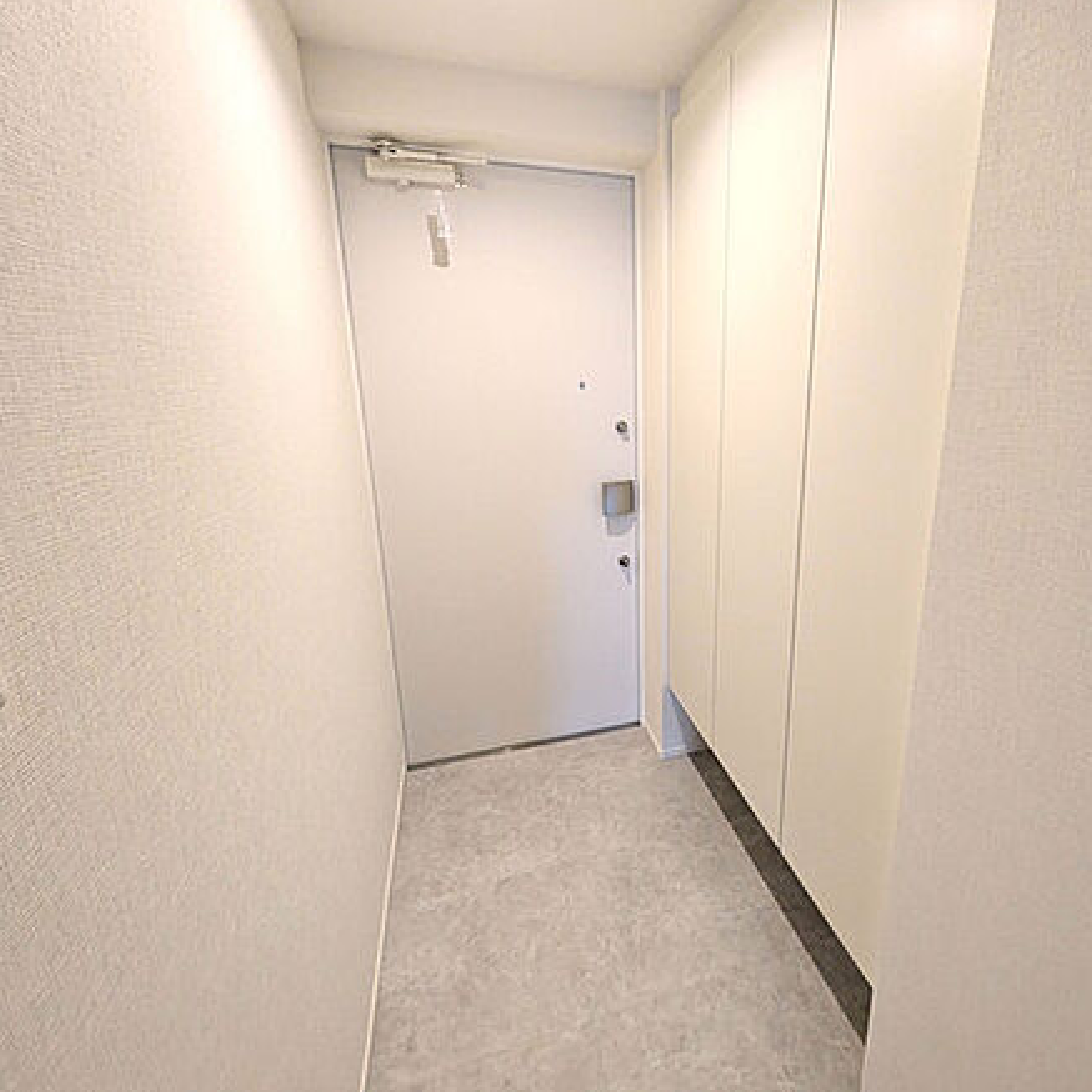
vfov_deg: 84.0
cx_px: 667
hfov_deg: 82.7
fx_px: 607
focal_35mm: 17
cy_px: 532
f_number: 2.2
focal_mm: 1.83
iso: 303
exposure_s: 1/120
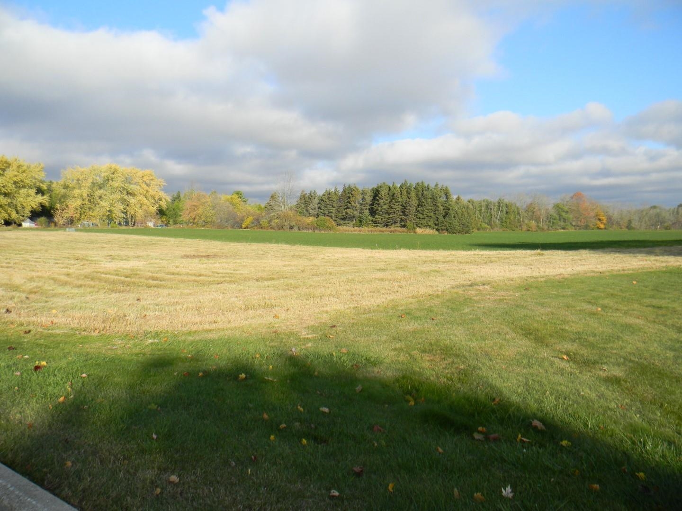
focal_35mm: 28
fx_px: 552
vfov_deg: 49.7
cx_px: 341
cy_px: 256
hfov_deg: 63.4
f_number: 3.5
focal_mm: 5
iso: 80
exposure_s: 1/675
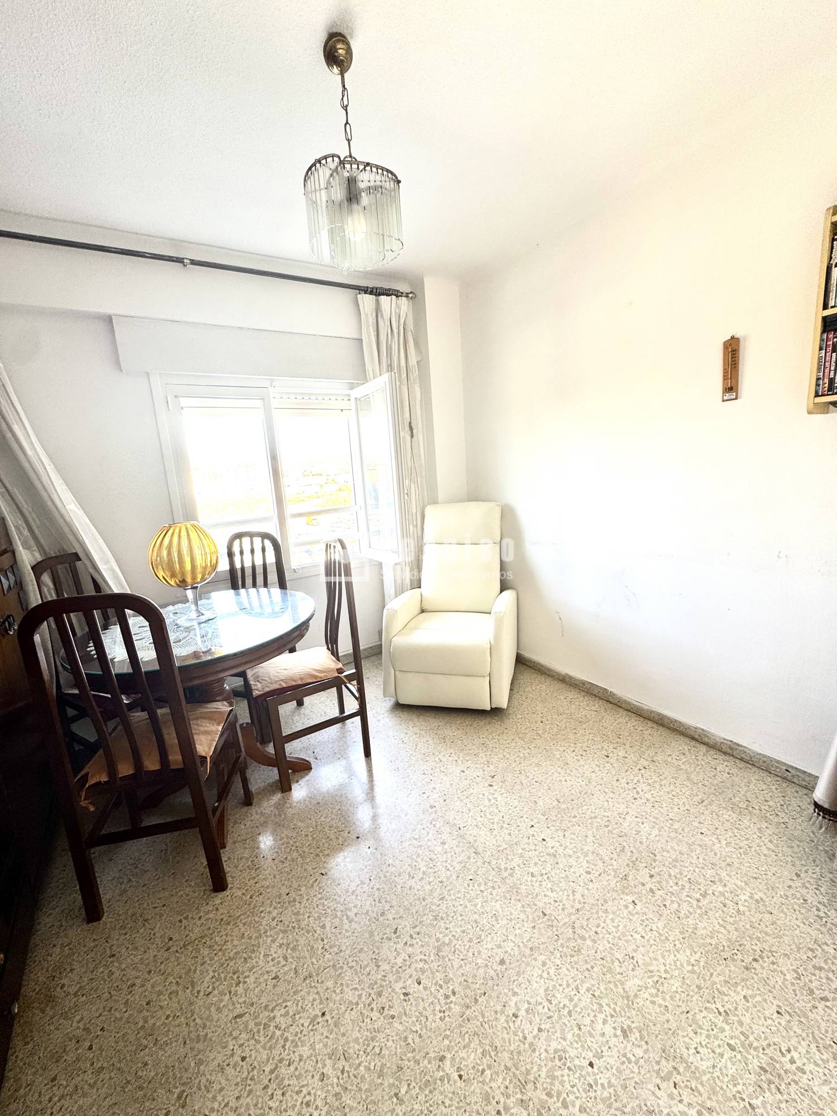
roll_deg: +3.8
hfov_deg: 85.7
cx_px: 418
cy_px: 558
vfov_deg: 102.1
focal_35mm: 14
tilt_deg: -9.7
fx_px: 451
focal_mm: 2.22
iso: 50
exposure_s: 1/99
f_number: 2.2
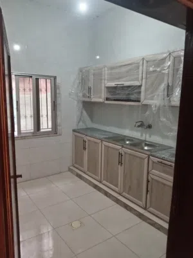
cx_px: 96
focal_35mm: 27
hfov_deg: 51.3
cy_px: 129
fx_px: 201
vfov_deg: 65.4
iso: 1351
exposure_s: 1/20
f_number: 1.8
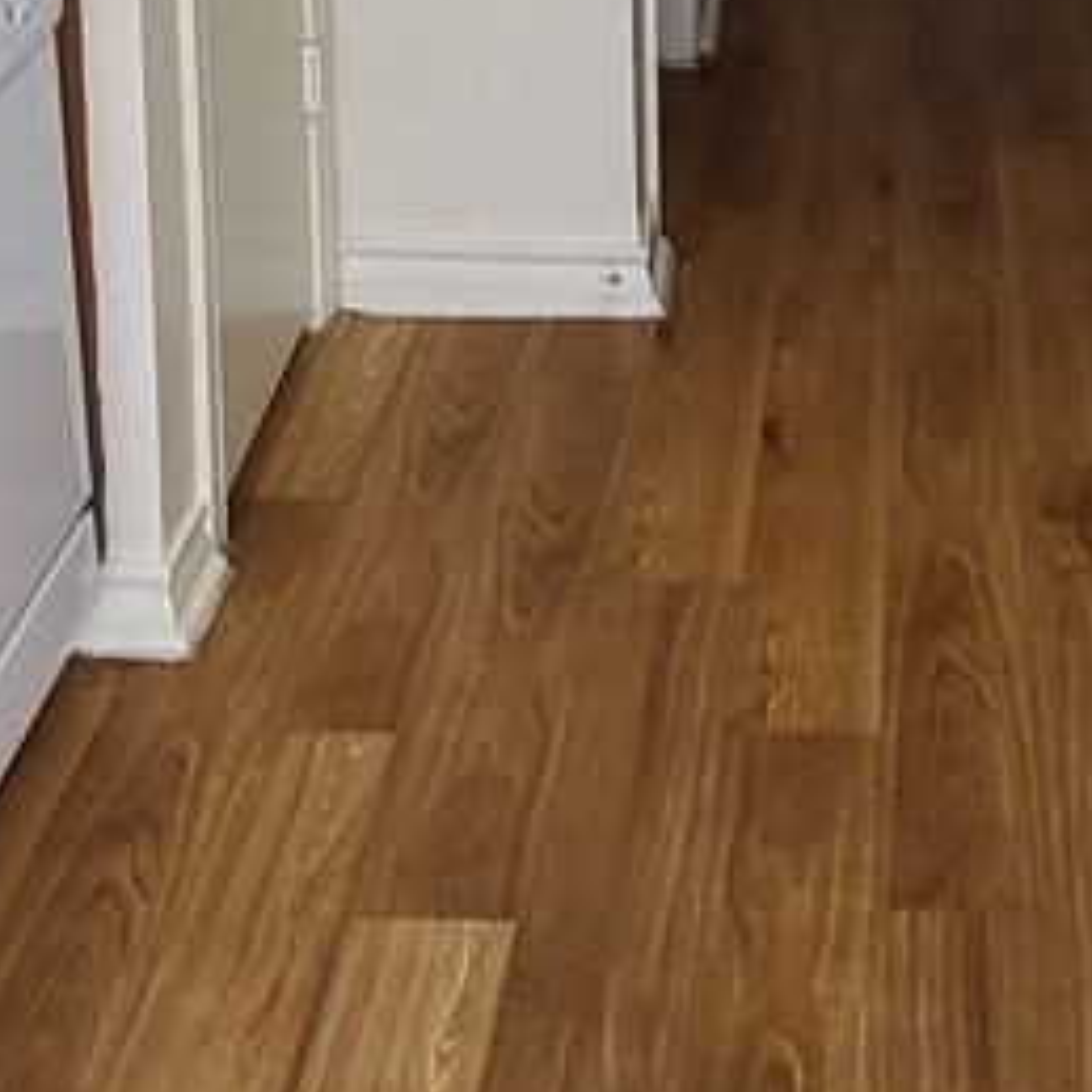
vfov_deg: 22.6
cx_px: 902
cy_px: -489
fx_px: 2284
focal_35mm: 64
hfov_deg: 26.3
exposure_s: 1/60
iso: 125
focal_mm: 1.74
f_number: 2.2
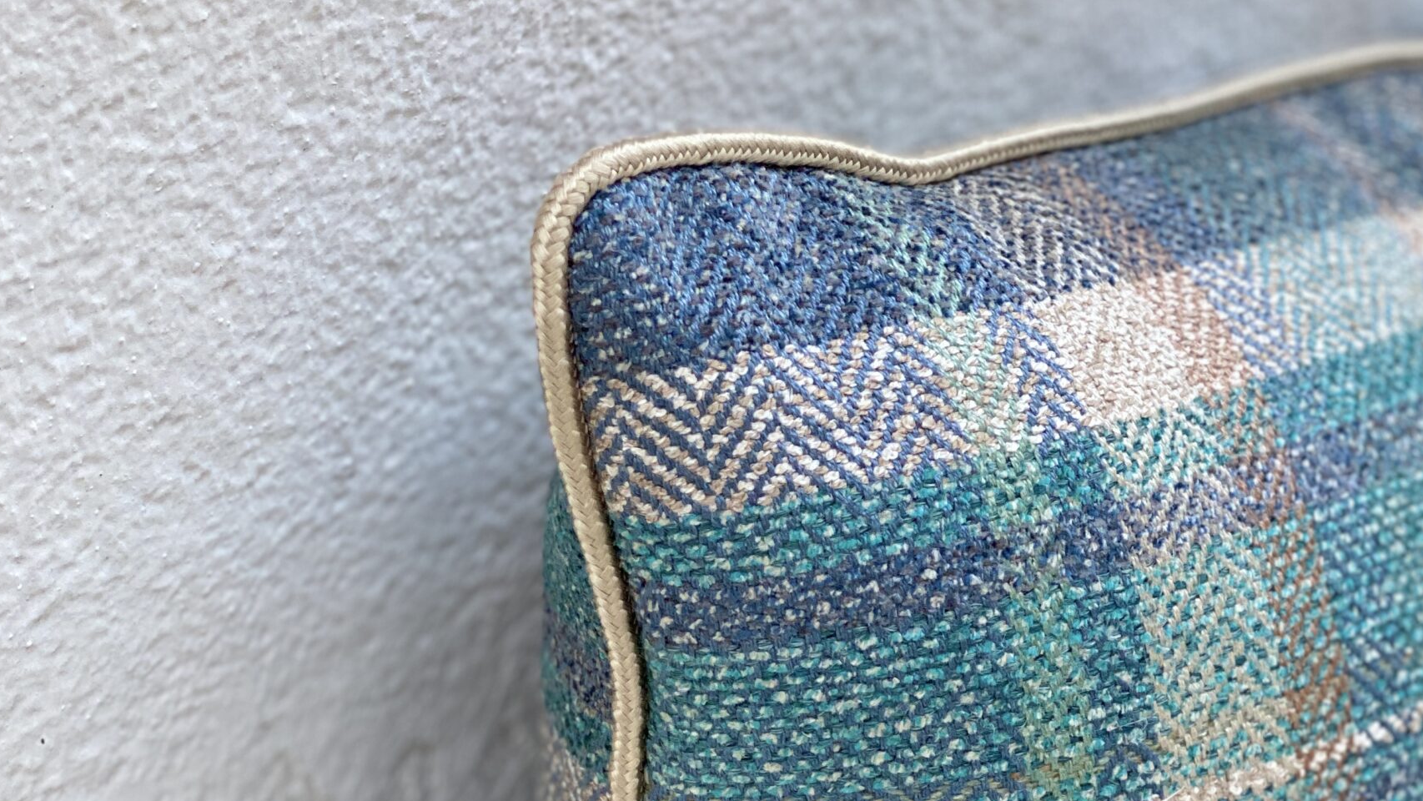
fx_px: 3208
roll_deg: -12.0
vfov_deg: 14.1
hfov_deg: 25.0
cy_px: 679
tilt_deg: -32.0
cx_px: 686
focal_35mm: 85
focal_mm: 6
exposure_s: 1/122
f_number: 2
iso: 125
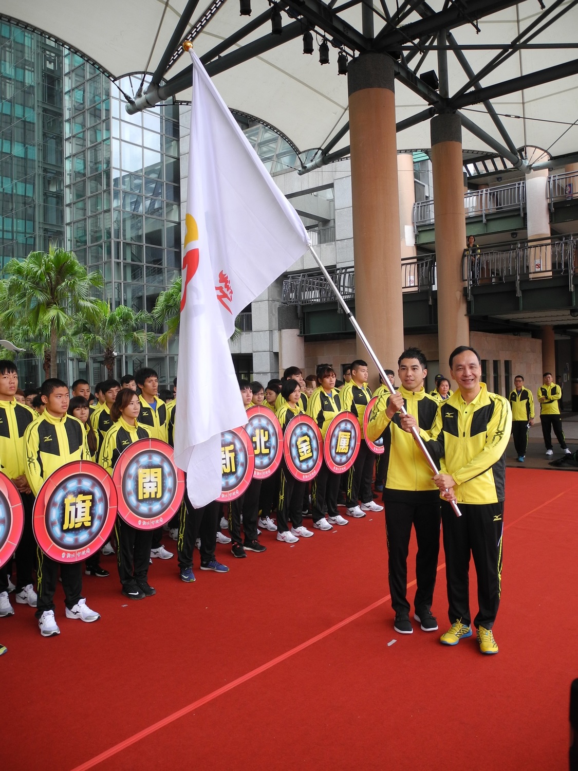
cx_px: 289
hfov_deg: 49.7
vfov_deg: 63.4
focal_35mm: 28
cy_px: 386
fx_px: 623
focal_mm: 6
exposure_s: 1/40
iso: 100
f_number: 2.8
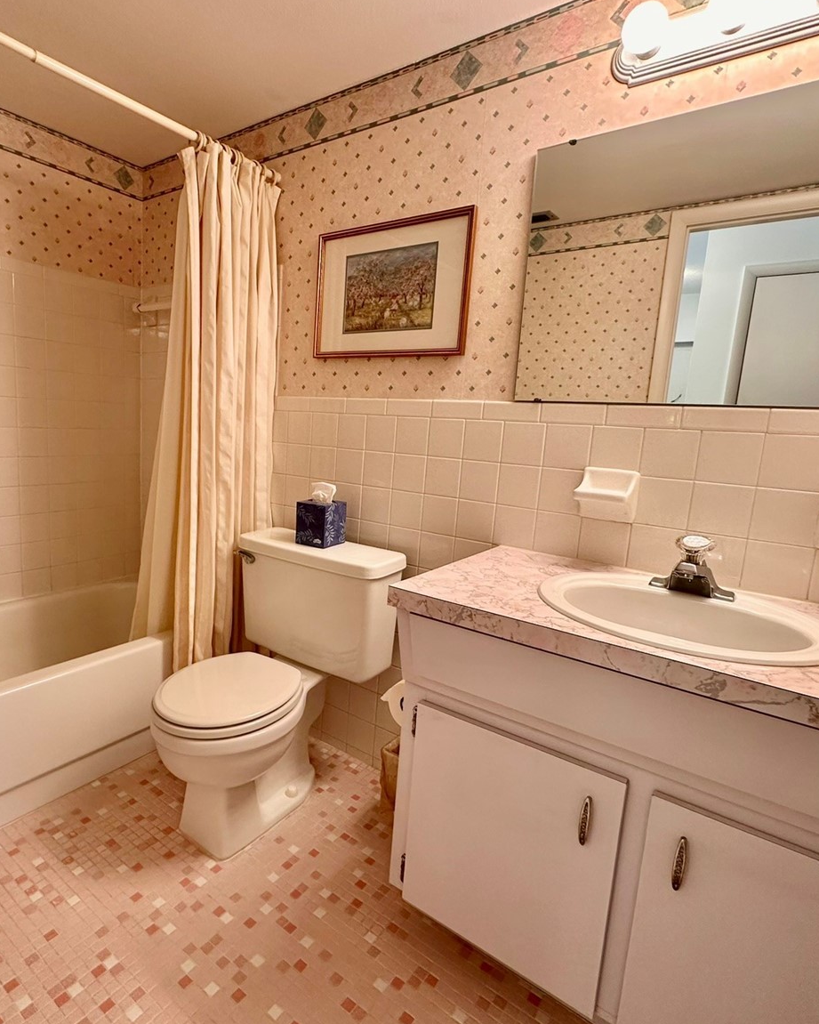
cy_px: 508
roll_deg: -4.0
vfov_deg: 83.3
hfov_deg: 70.2
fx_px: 576
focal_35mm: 19
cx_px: 333
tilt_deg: -9.4
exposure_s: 1/60
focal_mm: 2.22
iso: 160
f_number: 2.2
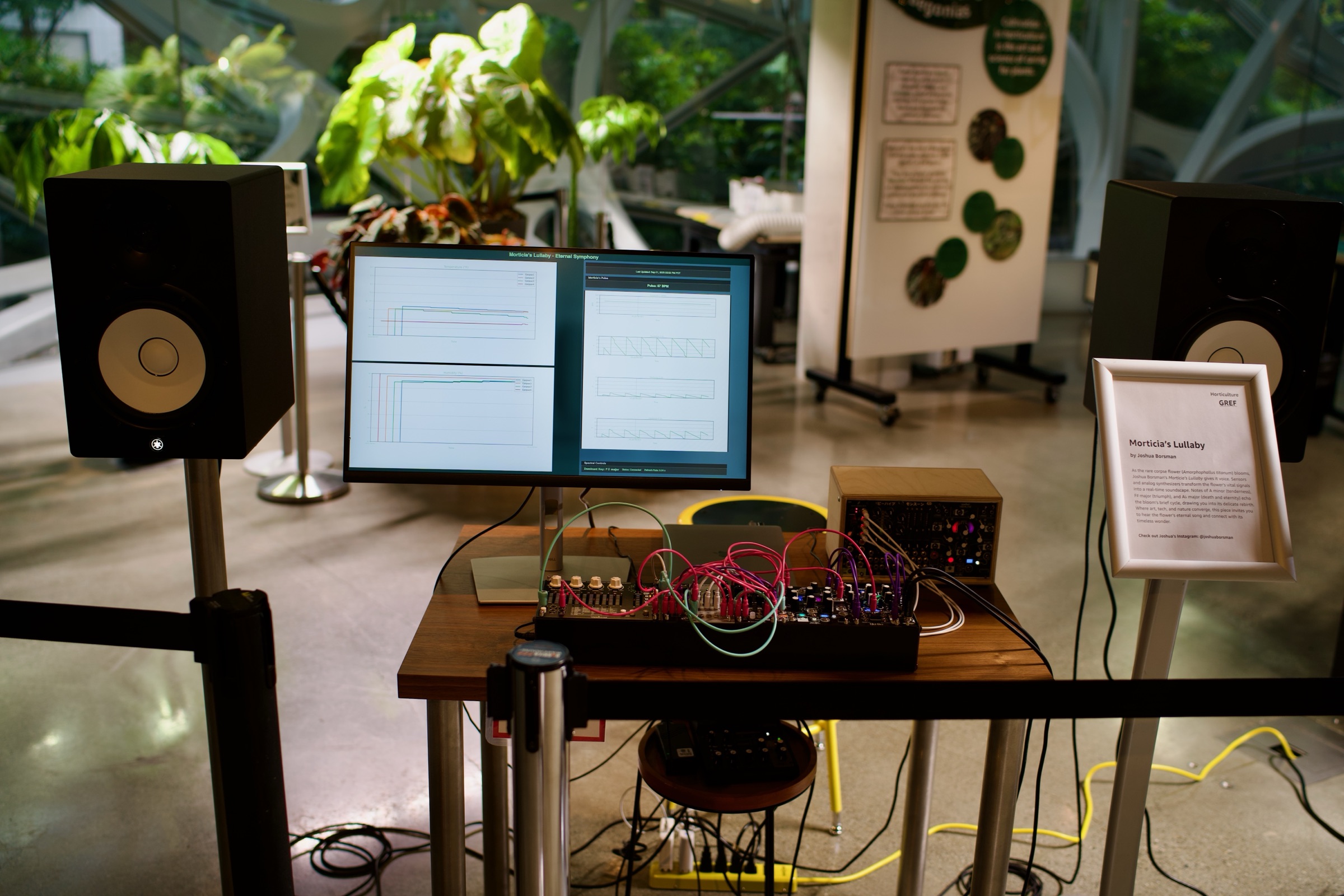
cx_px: 672
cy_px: 448
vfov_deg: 37.9
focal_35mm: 35
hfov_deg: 54.4
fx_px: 1307
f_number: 2.2
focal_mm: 35
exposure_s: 1/50
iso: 100
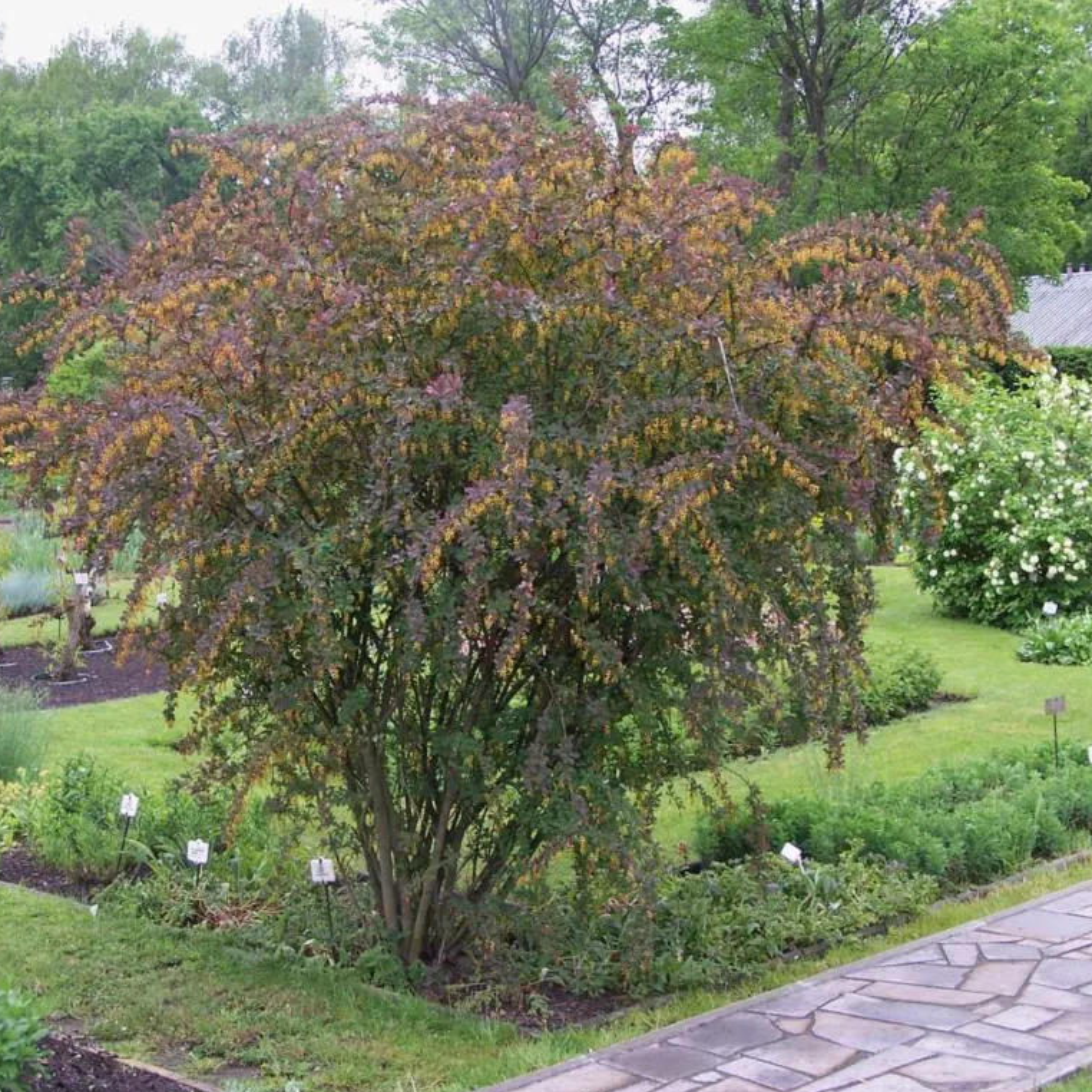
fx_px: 2034
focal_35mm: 57
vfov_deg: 30.0
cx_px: 519
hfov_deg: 30.0
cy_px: 549
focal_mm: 8
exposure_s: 1/100
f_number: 3
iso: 80
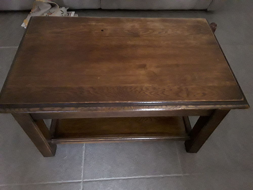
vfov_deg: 51.4
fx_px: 197
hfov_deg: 65.3
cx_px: 126
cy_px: 95
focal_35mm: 27
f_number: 1.9
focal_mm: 2.91
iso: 1000
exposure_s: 1/15
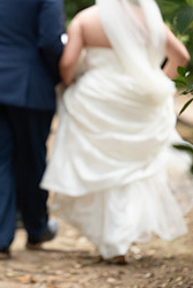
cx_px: 42
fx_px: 2674
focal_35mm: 333
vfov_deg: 6.2
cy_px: 97
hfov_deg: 4.1
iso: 640
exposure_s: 1/200
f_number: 2.8
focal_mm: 185
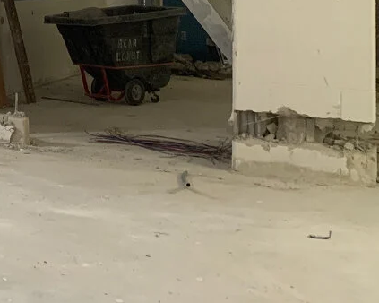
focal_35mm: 96
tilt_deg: +2.3
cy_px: -83
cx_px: -255
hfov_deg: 17.2
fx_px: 1076
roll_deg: -0.7
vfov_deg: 15.3
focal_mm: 4.25
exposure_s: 1/60
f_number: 1.8
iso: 320
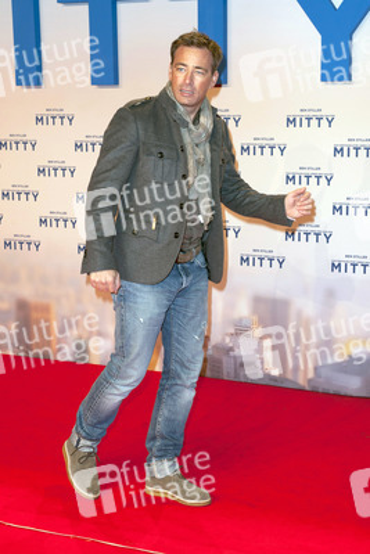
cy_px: 277
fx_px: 893
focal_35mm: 58
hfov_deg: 23.4
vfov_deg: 34.5
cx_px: 185
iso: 800
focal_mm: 58
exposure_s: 1/320
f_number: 6.3
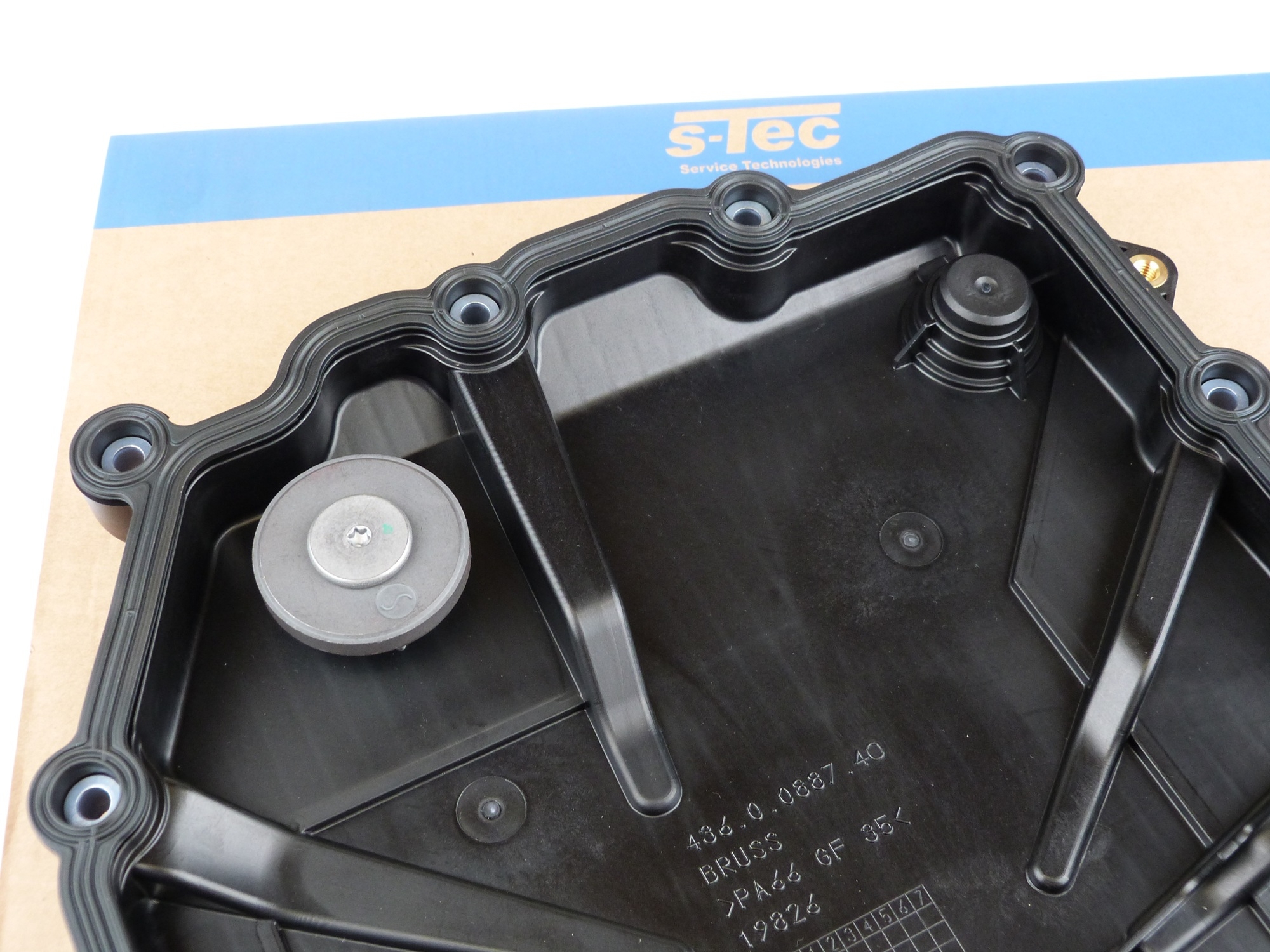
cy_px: 476
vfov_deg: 34.3
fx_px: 1541
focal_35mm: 42
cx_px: 635
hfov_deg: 44.8
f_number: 3.2
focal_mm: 7.4
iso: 250
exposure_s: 1/60
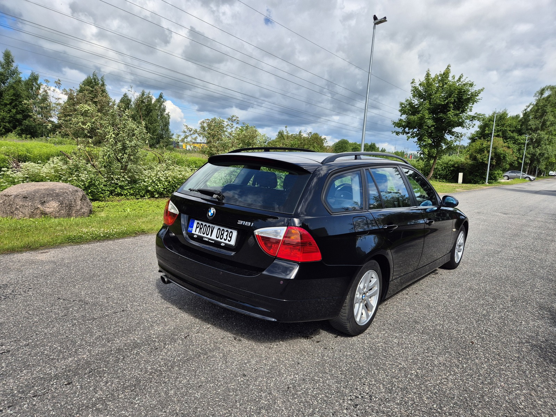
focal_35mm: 23
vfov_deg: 58.9
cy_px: 208
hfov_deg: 73.9
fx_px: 369
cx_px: 278
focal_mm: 5.4
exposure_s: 1/1472
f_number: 1.8
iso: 25
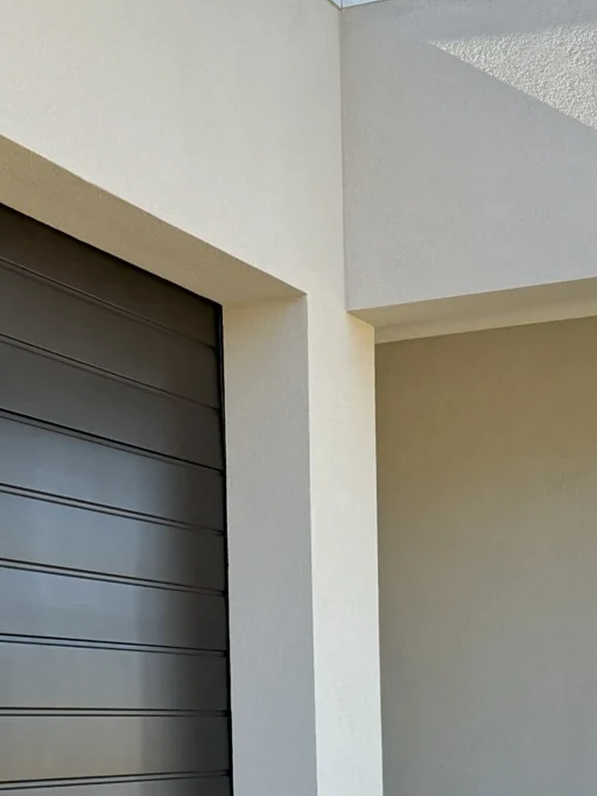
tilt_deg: -0.3
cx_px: 104
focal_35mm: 90
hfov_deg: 16.3
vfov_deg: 21.0
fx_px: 2070
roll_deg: +1.2
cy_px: 819
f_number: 1.78
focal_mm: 6.76
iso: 100
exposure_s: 1/1361
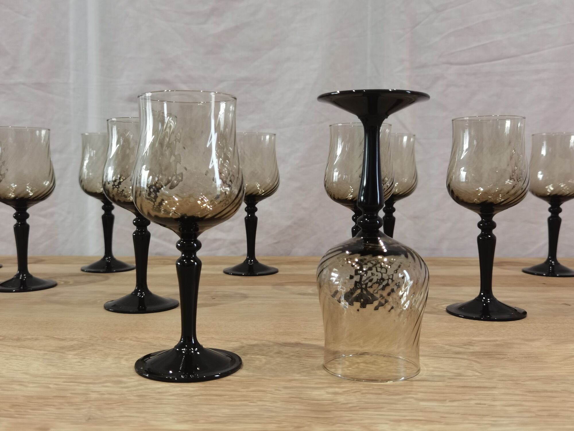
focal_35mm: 36
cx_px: 287
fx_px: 597
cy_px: 216
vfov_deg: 39.7
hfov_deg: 51.4
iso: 100
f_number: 1.9
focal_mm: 6.71
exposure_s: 1/50
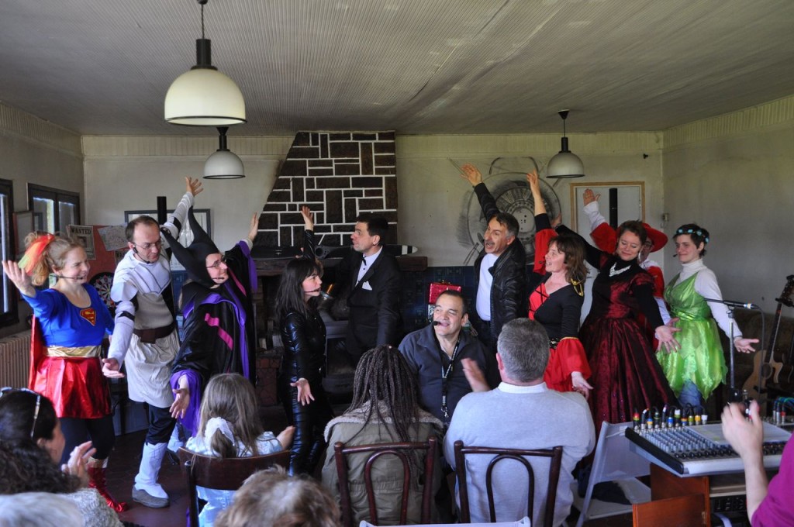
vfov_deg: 34.1
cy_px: 264
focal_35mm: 39
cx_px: 397
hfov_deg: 49.6
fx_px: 859
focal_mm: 26
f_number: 4
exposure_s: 1/60
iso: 720
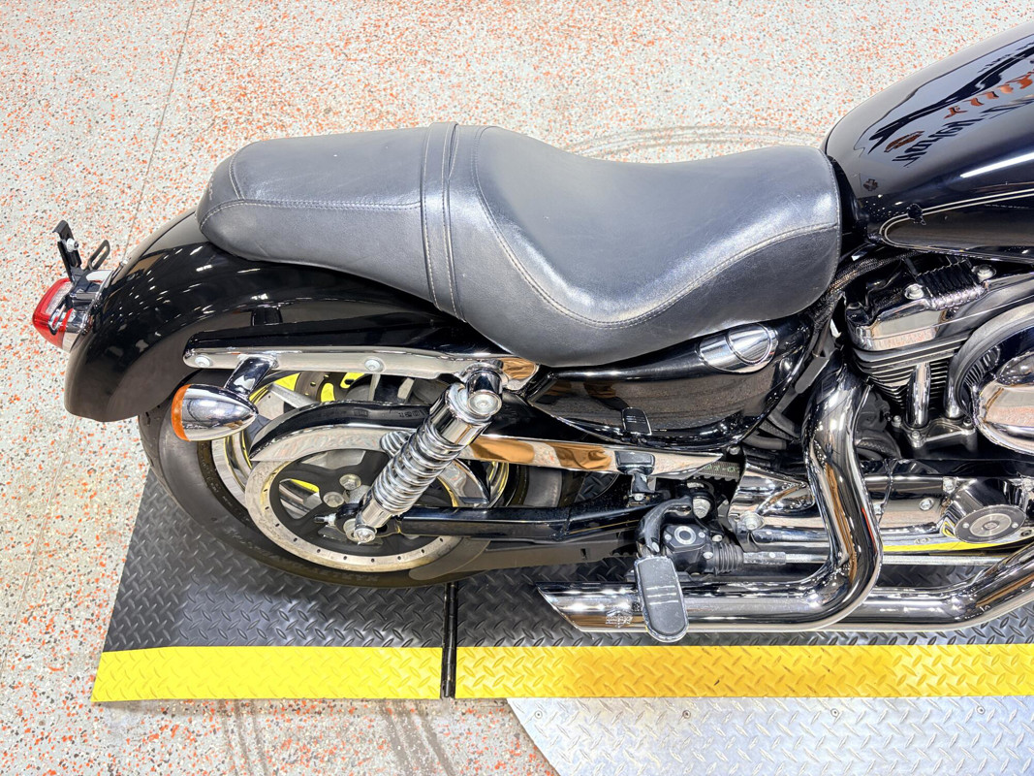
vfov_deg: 53.1
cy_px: 388
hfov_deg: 67.3
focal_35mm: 26
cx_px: 517
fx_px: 777
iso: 100
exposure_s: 1/120
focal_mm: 5.96
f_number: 1.6
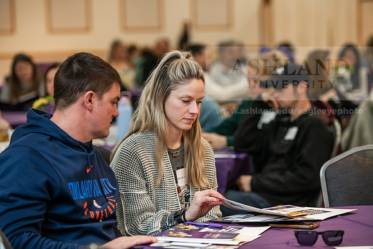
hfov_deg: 15.8
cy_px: 124
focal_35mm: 130
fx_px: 1347
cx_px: 186
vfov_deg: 10.6
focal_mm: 130
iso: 2000
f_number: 3.2
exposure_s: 1/200
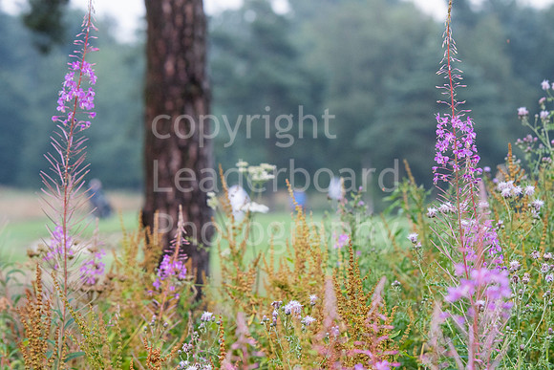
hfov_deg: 10.5
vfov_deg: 7.0
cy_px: 185
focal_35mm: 195
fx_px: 3001
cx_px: 277
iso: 1250
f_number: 5.6
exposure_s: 1/320
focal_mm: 130
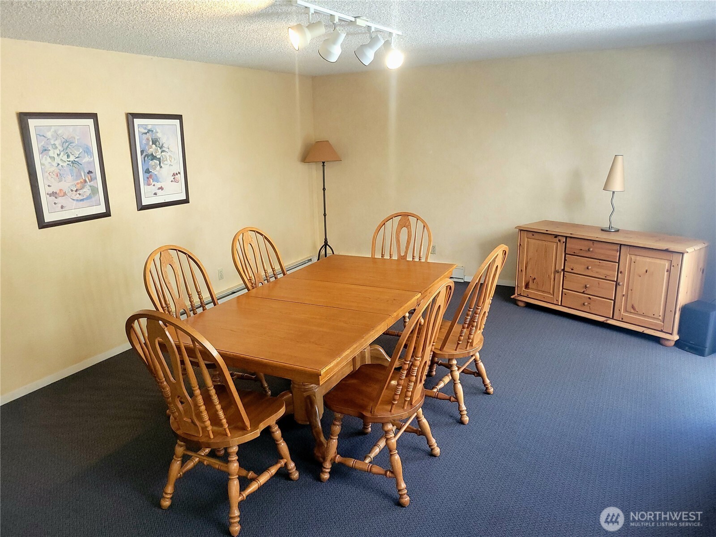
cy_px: 268
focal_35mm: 26
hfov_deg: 67.3
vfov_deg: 53.1
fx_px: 538
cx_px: 358
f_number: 1.8
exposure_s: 1/120
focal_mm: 5.4
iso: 250
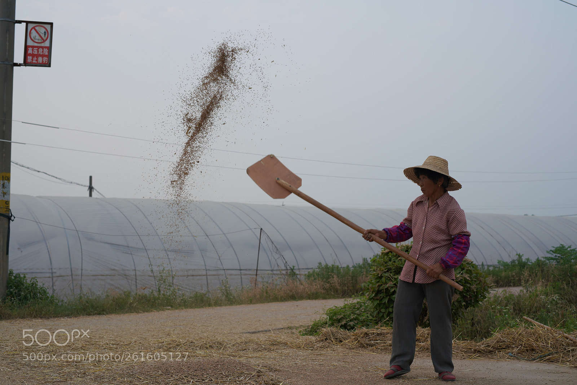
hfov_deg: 39.6
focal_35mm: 50
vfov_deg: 27.0
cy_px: 192
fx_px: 801
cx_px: 288
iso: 100
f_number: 4.5
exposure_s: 1/250
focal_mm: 50
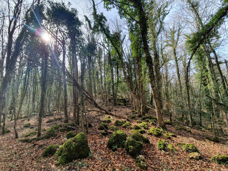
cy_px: 86
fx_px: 86
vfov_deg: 89.9
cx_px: 114
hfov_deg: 106.2
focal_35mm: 13
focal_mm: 1.8
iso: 50
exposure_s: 1/220
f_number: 2.2
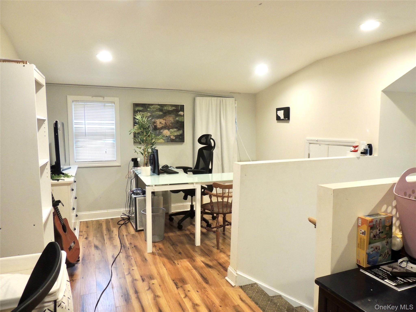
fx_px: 288
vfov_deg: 56.8
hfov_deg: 71.6
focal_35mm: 24
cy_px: 156
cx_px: 208
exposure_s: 1/30
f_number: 3
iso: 360
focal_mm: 4.3
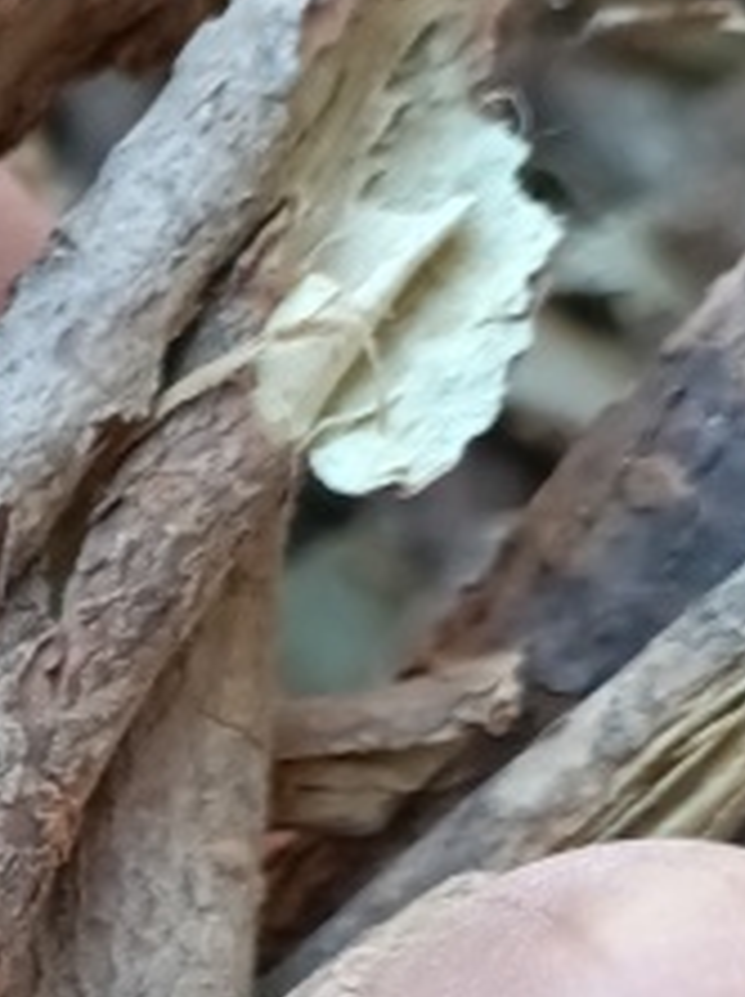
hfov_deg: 10.5
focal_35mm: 125
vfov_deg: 15.3
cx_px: -920
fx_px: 3594
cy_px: 1147
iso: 170
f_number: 1.8
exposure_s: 1/100
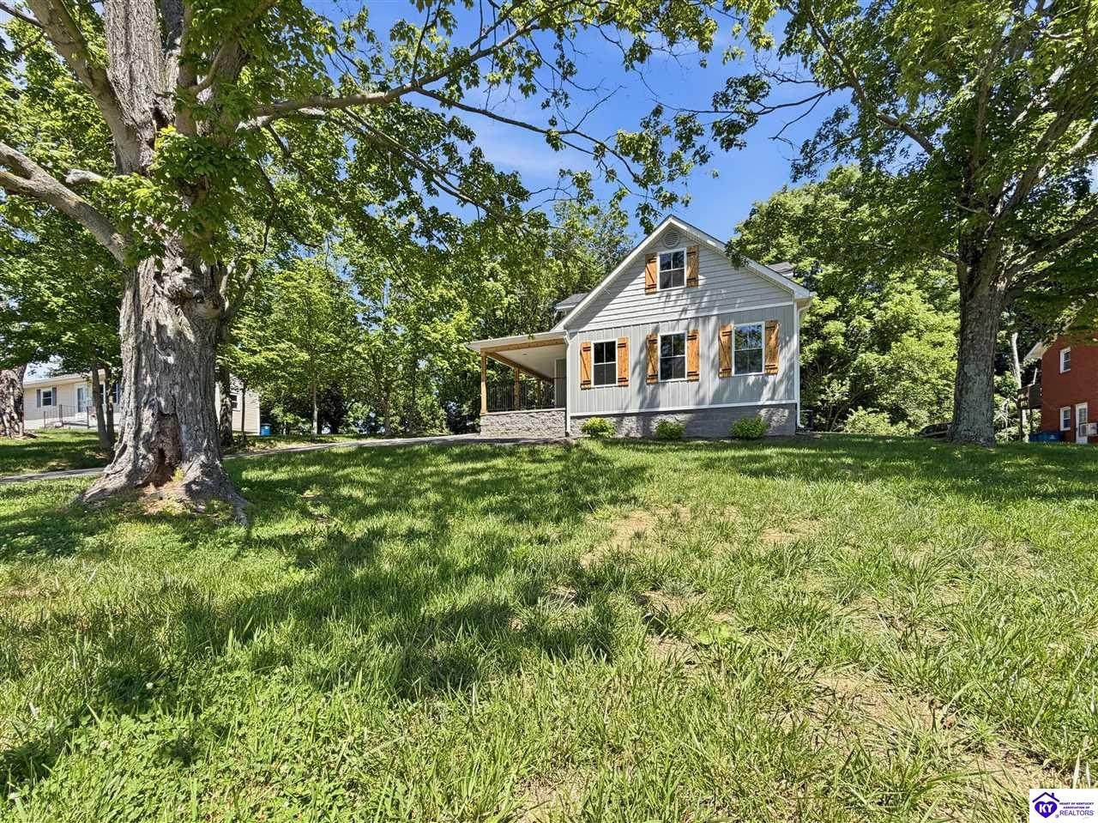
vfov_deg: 85.6
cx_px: 549
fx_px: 444
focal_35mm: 14
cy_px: 412
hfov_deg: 102.1
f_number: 2.2
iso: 40
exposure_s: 1/585
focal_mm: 2.2
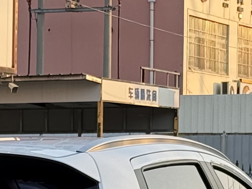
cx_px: 35
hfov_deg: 8.4
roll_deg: -0.7
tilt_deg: -6.1
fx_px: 1718
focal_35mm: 236
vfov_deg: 6.2
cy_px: 312
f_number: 1.78
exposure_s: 1/928
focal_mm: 6.76
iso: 80
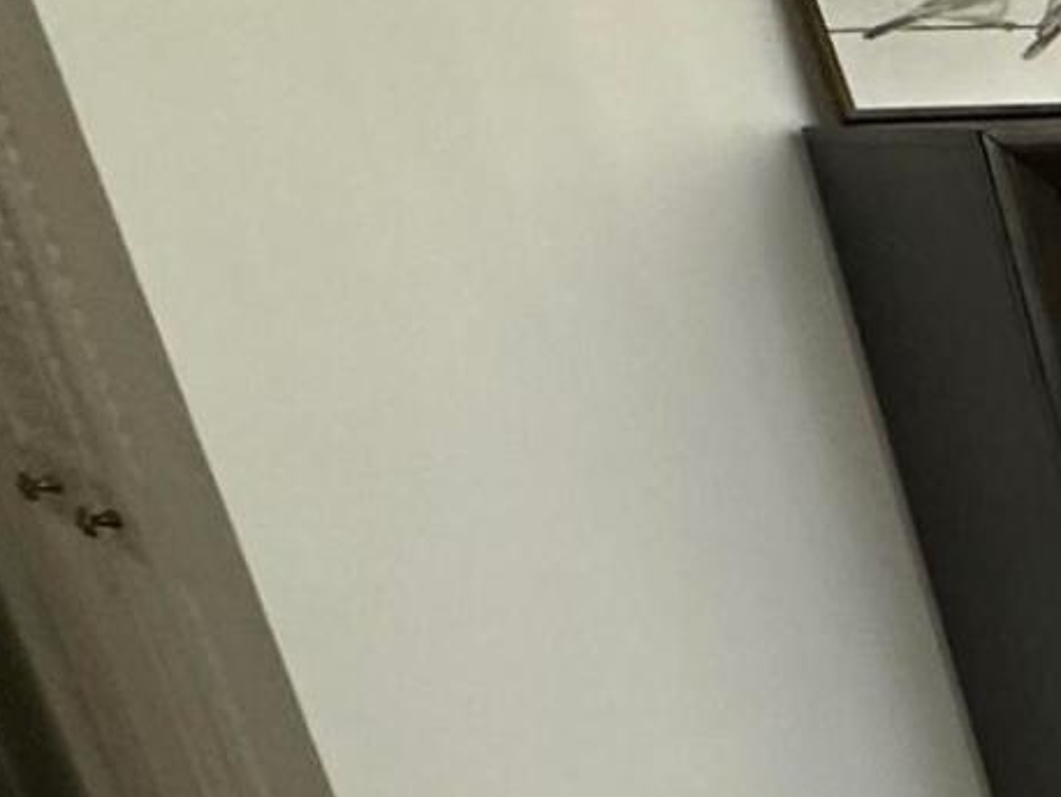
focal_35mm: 88
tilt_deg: -21.3
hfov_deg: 12.9
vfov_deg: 15.8
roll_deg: +1.7
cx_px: 2877
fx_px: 2699
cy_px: 1080
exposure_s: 1/60
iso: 160
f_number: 2.2
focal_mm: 2.22
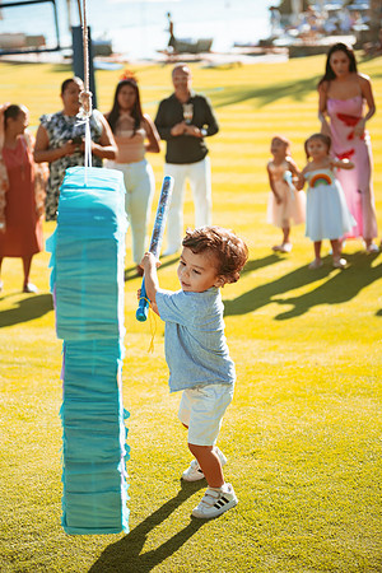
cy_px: 286
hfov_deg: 19.5
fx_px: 1114
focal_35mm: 70
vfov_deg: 28.8
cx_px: 191
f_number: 2.8
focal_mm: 70
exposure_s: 1/2500
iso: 100
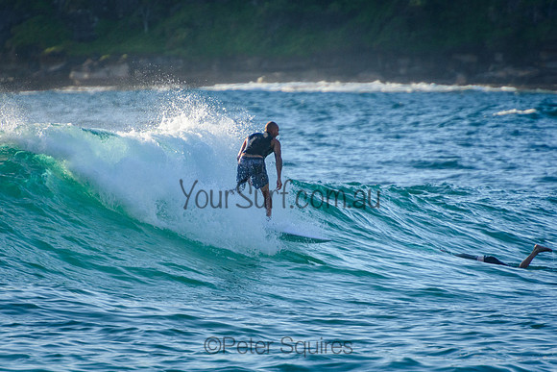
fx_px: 9448
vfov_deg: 2.3
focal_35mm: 611
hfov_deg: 3.4
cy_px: 186
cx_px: 278
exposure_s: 1/2000
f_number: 5.6
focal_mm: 400
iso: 500
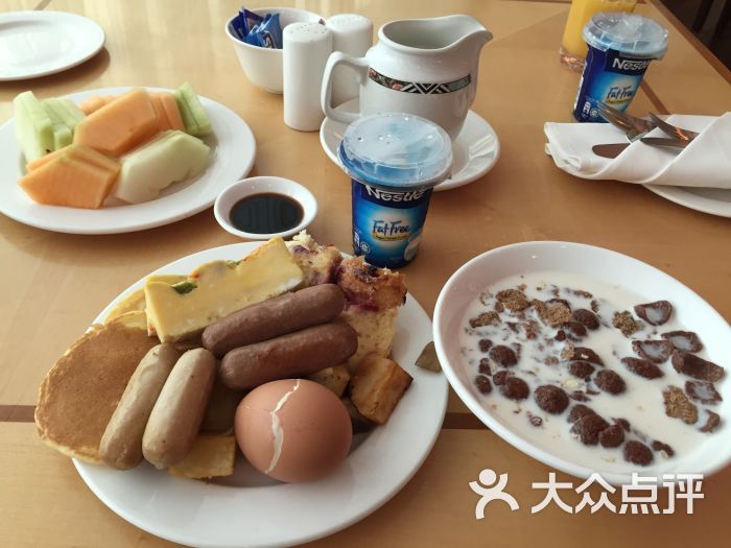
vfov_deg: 48.2
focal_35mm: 29
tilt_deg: -42.7
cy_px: 274
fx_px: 612
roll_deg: -5.4
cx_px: 366
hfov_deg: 61.7
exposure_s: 1/30
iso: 80
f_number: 2.2
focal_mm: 4.15
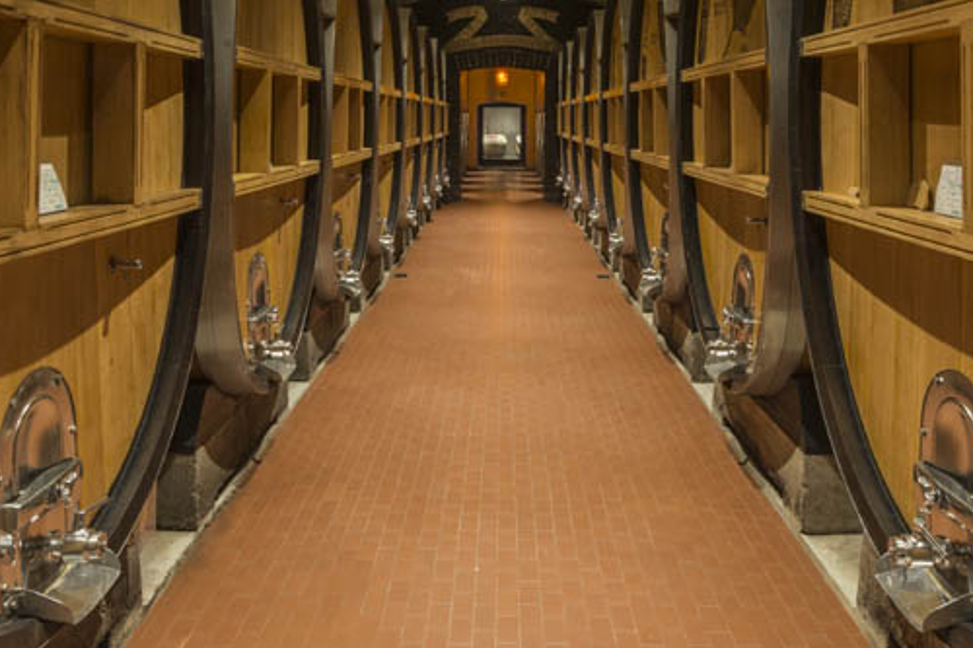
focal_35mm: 33
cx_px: 494
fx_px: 892
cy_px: 100
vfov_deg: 38.0
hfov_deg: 57.2
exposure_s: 6
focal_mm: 17
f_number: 16
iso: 200
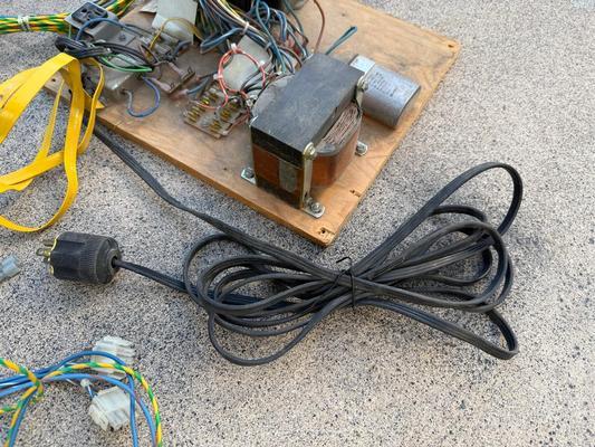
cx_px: 298
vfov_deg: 56.8
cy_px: 224
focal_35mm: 24
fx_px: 413
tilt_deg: -60.8
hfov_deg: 71.6
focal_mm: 6.76
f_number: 1.78
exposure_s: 1/121
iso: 64
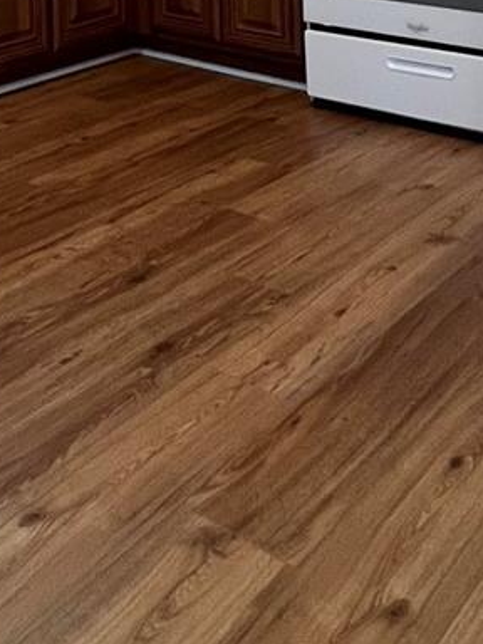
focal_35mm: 52
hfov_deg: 26.9
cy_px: -213
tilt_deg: +0.1
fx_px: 967
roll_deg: +1.1
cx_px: 29
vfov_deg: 29.1
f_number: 1.8
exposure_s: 1/60
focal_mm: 1.57
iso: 320
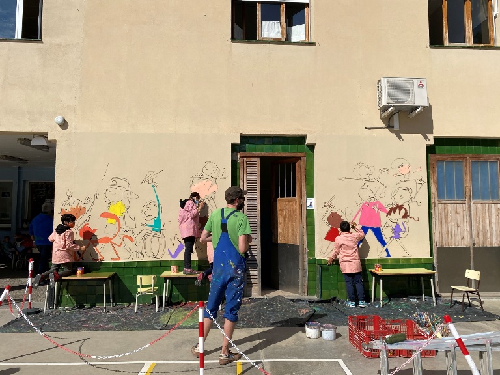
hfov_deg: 67.3
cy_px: 188
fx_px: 376
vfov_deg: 53.1
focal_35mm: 26
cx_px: 250
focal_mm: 4.25
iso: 32
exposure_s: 1/5236
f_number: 1.8
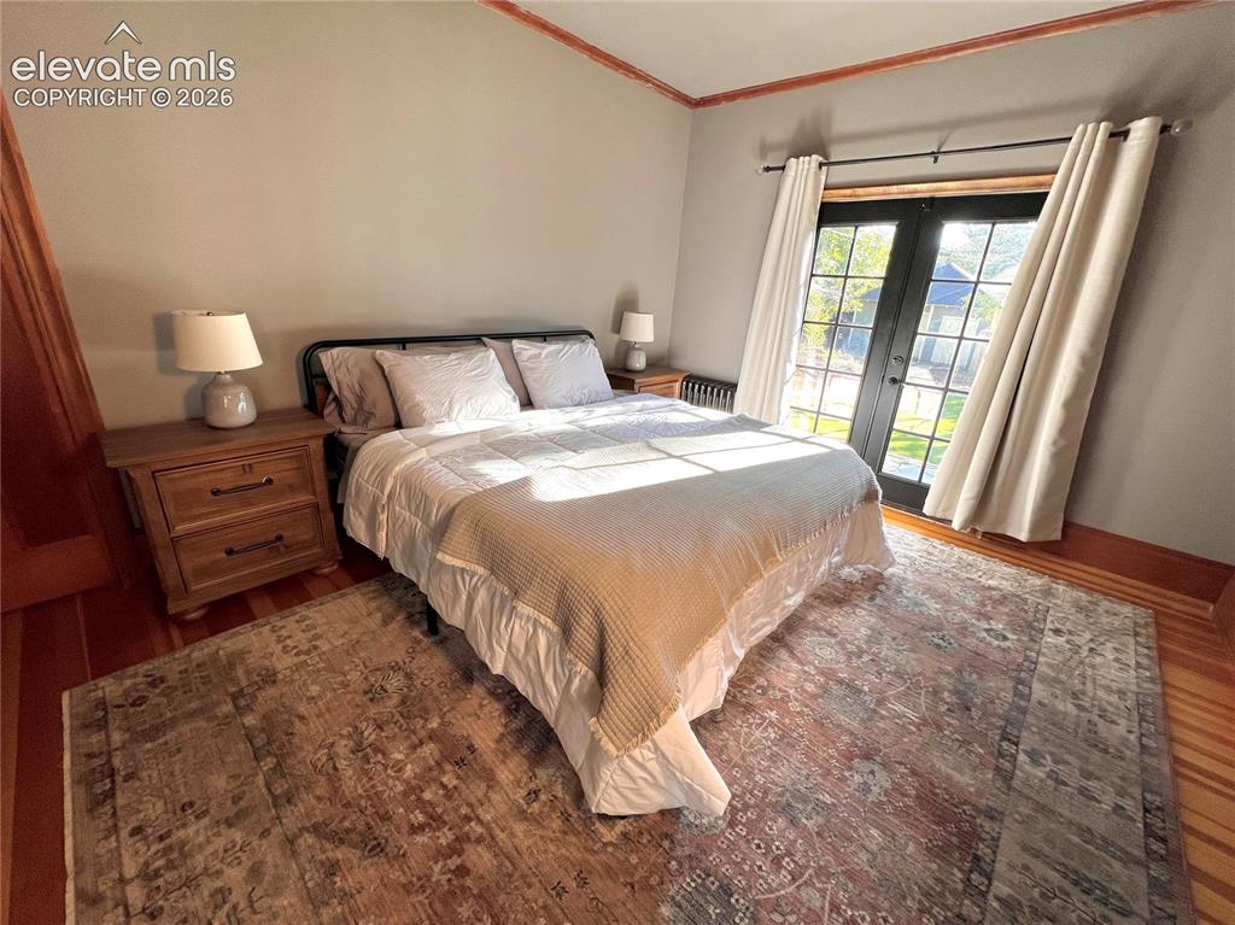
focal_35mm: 13
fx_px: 464
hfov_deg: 106.2
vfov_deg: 89.9
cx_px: 618
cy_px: 462
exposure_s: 1/99
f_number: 1.8
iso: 50
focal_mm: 1.57
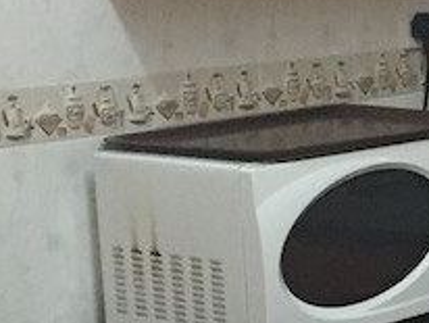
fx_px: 1787
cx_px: 827
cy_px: 223
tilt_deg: -10.6
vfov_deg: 10.3
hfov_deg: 12.3
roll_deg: -0.1
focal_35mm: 144
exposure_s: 1/20
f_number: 2.2
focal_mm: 4.15
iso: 250
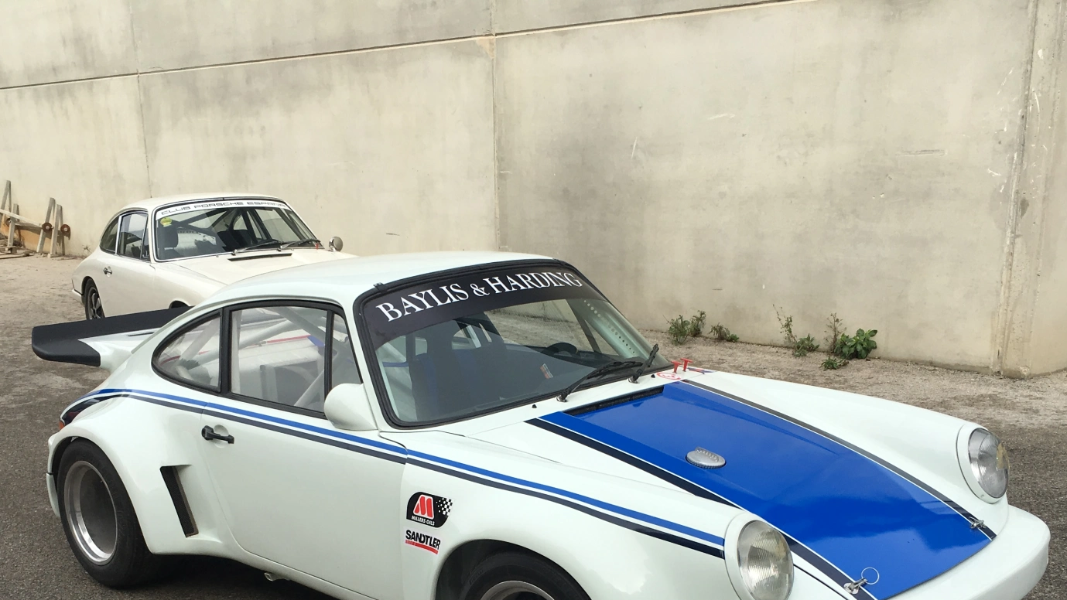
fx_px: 1245
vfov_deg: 26.1
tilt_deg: -18.5
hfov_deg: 46.4
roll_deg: +0.4
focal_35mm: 44
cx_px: 501
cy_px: 556
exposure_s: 1/1040
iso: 25
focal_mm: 4.15
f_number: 2.2
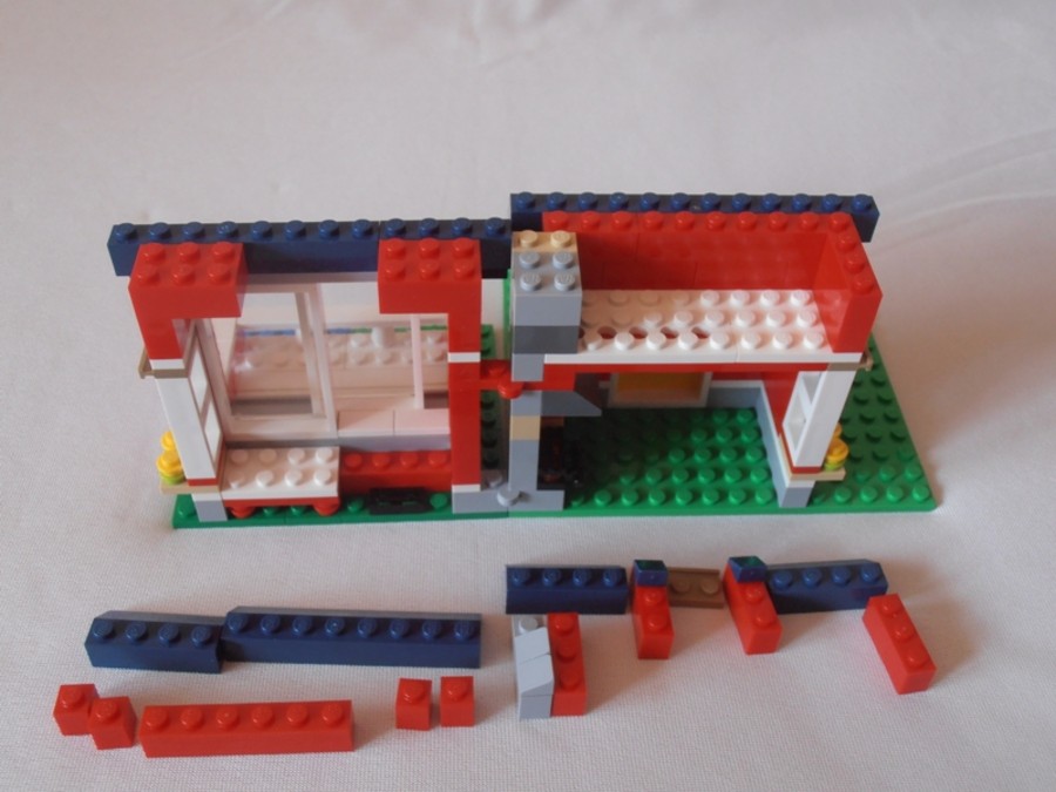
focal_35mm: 37
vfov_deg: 38.7
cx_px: 528
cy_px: 396
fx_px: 1129
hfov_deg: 50.1
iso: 125
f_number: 3.9
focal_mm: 6.61
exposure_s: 1/40
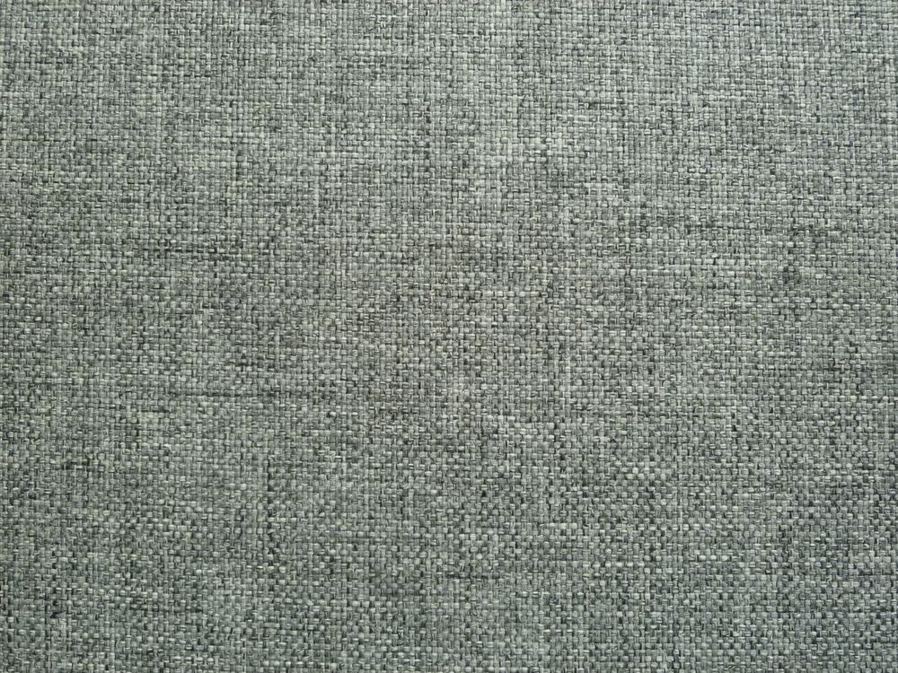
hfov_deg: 45.8
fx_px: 1064
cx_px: 449
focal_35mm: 41
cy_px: 336
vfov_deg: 35.1
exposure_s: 1/100
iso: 200
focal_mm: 7.2
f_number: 3.6
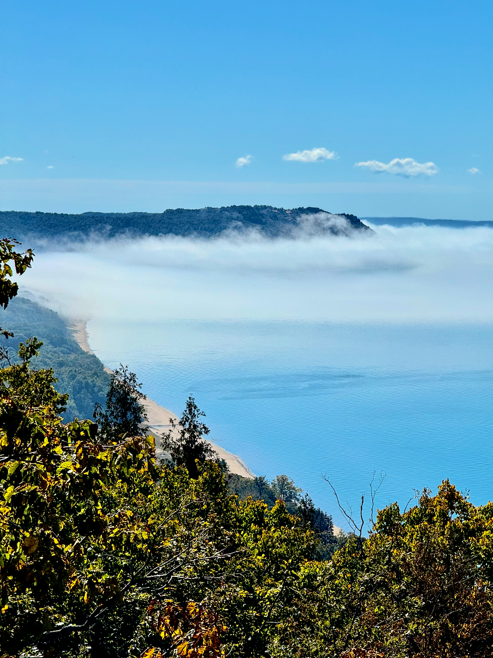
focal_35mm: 123
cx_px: 251
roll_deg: -0.5
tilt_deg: -3.4
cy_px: 321
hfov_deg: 12.1
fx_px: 2335
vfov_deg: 16.0
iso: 40
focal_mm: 15.66
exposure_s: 1/4651
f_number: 2.8
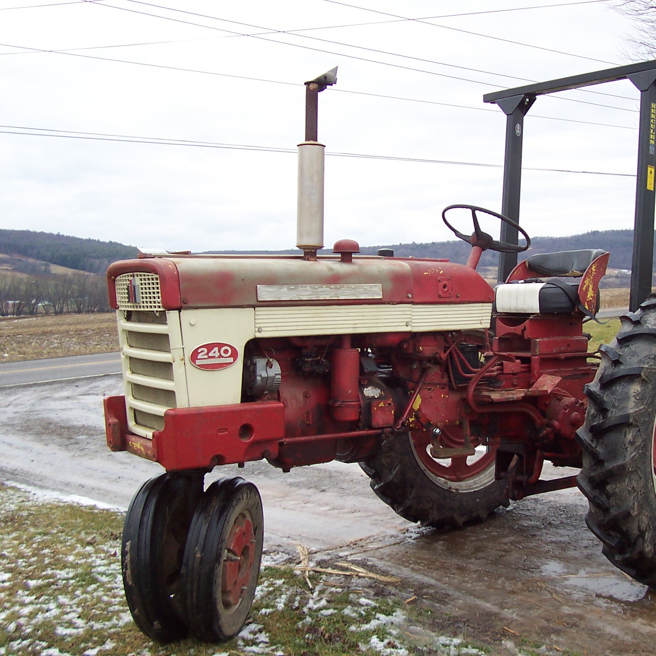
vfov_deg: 38.3
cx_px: 430
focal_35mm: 44
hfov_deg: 38.0
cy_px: 328
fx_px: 943
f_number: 2.8
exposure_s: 1/250
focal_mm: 5.6
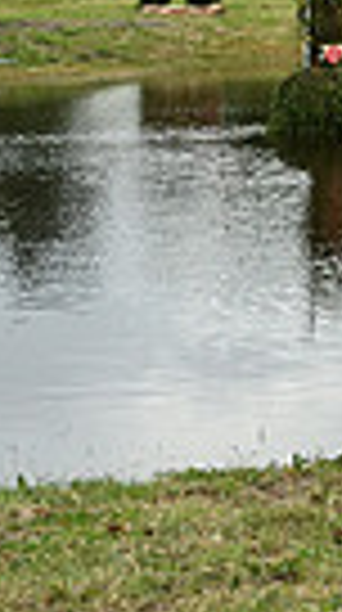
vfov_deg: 13.9
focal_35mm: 152
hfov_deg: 7.2
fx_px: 2463
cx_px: 981
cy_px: -25
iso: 1250
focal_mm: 34
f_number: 5
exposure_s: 1/800
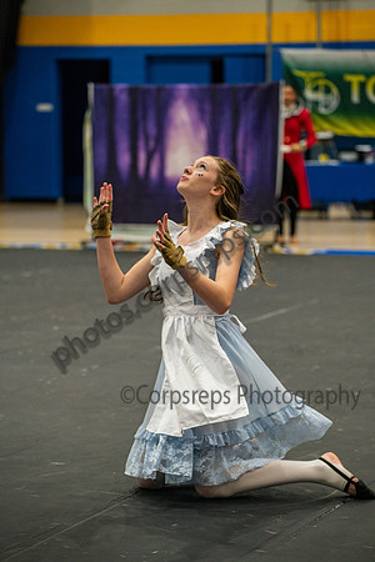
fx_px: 1953
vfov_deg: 16.4
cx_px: 188
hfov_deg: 11.0
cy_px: 281
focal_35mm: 125
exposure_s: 1/500
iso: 2800
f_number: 4
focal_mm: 125
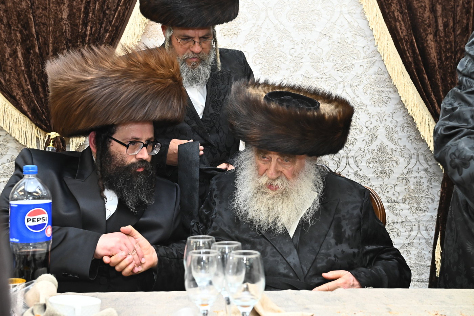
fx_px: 685
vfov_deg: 26.0
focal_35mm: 52
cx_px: 237
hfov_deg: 38.2
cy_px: 158
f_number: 5.6
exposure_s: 1/200
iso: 2000
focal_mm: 52
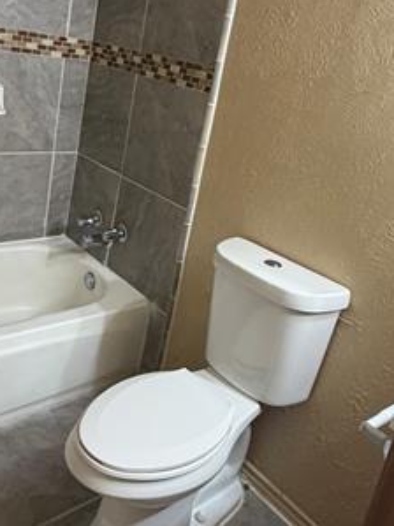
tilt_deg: -14.3
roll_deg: -8.9
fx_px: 547
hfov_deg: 39.5
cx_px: 158
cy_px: 190
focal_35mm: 36
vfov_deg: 50.7
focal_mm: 2.22
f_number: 2.2
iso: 320
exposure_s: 1/60
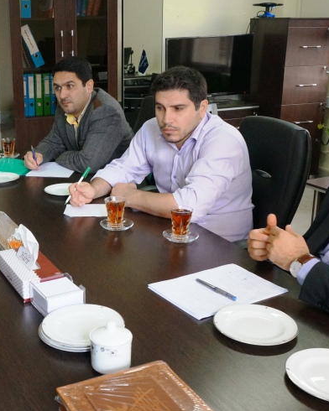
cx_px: 71
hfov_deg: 31.4
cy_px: 208
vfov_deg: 39.5
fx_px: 572
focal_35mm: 47
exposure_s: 1/160
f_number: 4
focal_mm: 16
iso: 1250
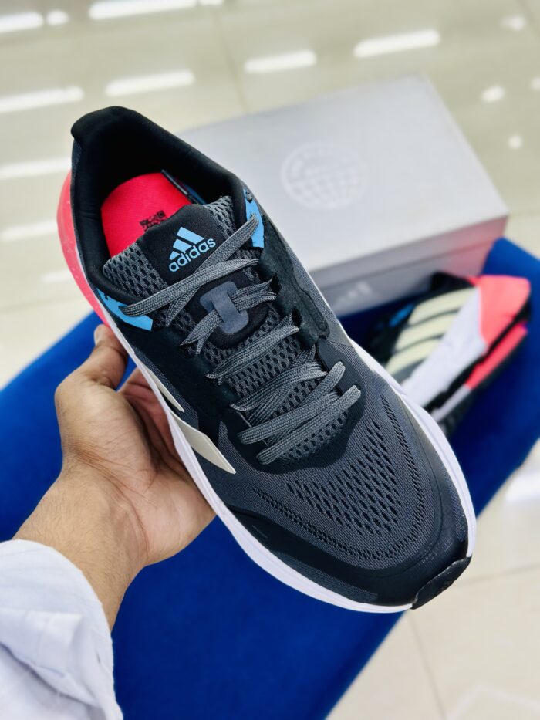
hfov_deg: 30.3
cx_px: 270
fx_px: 998
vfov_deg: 39.7
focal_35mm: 48
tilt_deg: -58.7
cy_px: 360
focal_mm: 6.86
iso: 80
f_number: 1.78
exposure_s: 1/100
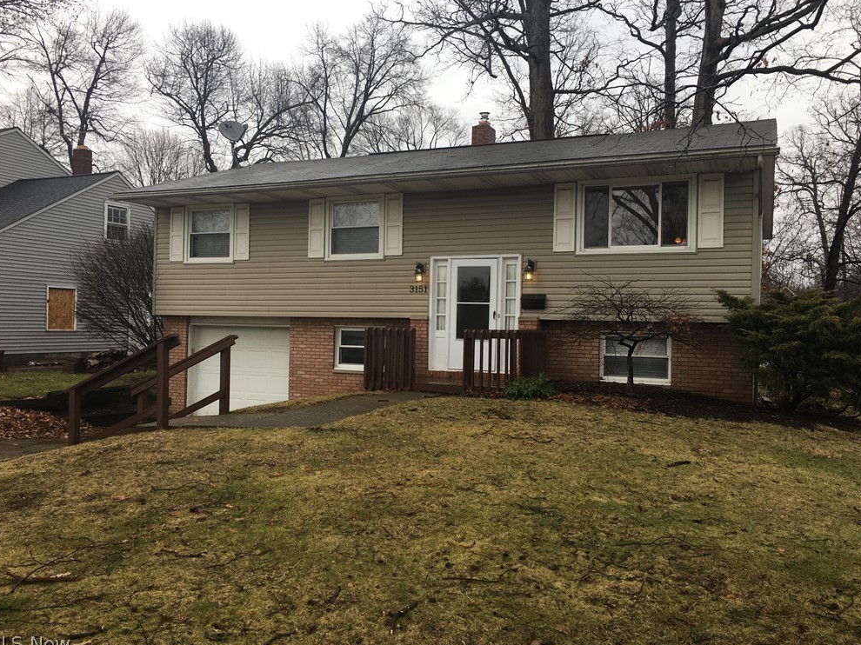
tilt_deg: +2.3
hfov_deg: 60.0
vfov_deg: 46.8
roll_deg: -2.2
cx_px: 425
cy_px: 324
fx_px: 746
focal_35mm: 30
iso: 25
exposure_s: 1/133
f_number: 2.2
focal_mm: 4.15
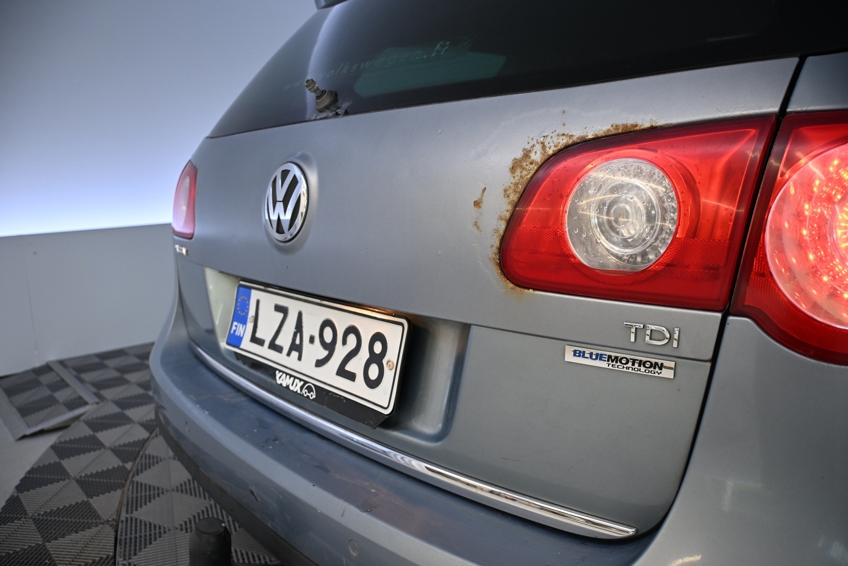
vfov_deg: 29.4
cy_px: 283
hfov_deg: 43.0
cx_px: 424
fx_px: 1078
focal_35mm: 46
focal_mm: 30.5
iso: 500
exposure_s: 1/125
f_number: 4.8
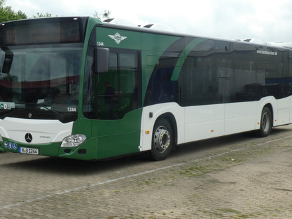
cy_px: 105
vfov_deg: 22.9
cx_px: 129
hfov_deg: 30.2
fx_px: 540
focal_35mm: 64
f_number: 3.9
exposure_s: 1/100
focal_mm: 7.8
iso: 80
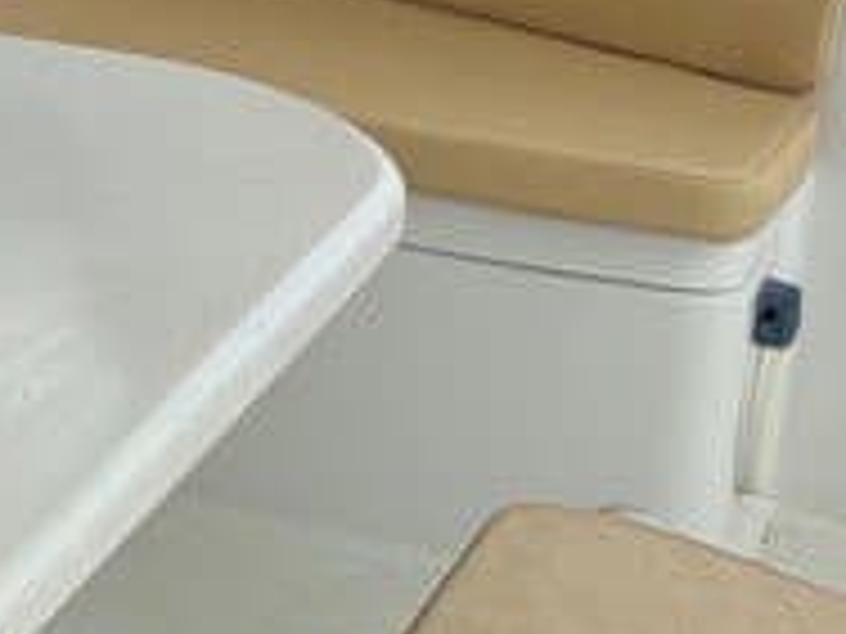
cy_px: -409
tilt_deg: -10.0
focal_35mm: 102
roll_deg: -0.9
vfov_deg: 13.4
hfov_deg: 15.8
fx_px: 2493
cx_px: -770
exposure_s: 1/3472
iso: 80
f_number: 1.78
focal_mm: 6.86
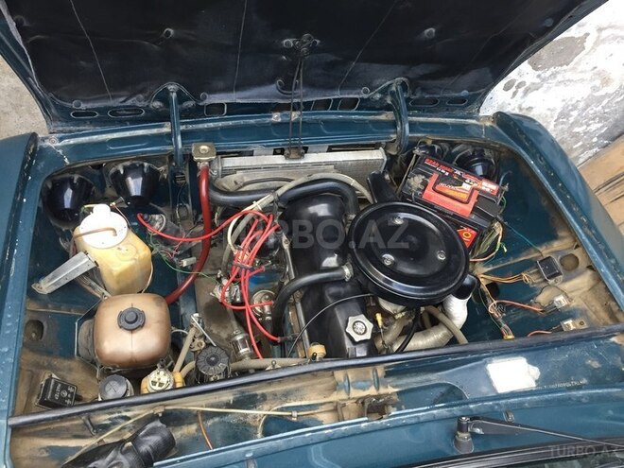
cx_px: 312
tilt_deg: -58.1
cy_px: 234
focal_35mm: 29
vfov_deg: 48.2
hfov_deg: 61.7
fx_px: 523
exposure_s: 1/33
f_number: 2.2
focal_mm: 4.15
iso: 64
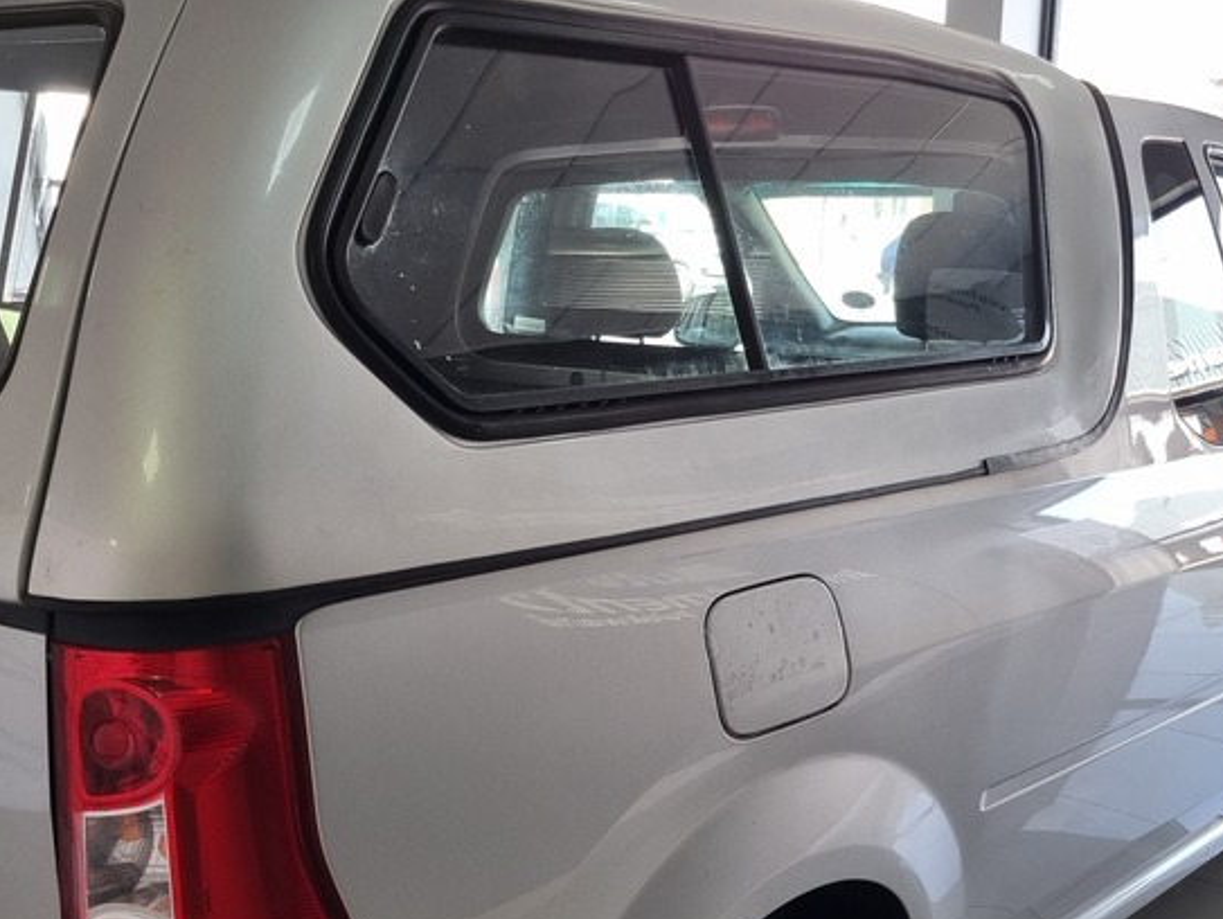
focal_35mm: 49
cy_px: 680
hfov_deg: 38.8
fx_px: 1732
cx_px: 536
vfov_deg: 29.3
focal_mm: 5.4
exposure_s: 1/100
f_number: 1.8
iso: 64
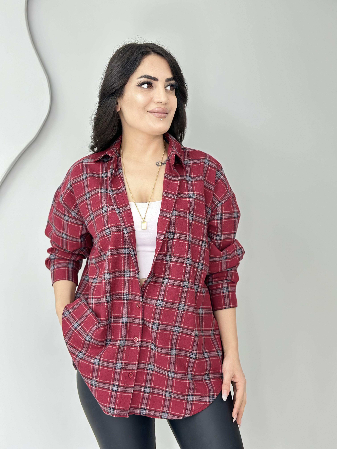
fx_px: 623
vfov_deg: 39.7
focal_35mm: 48
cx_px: 168
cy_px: 224
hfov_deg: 30.3
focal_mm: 6.86
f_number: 1.78
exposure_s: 1/50
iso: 80
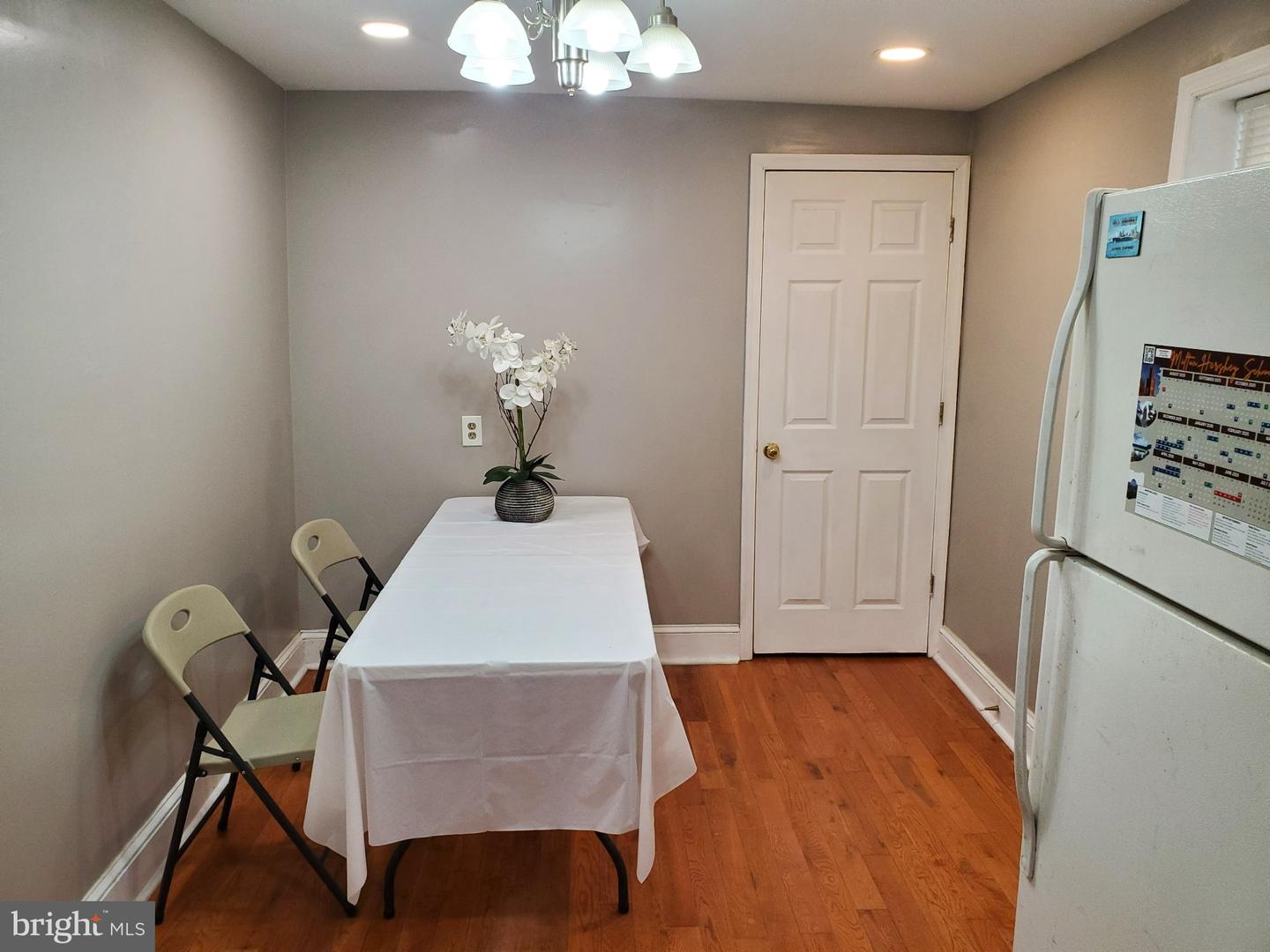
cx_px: 635
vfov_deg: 53.1
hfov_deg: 67.3
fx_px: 954
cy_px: 476
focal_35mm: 26
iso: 200
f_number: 2.4
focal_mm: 4.3
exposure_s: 1/120
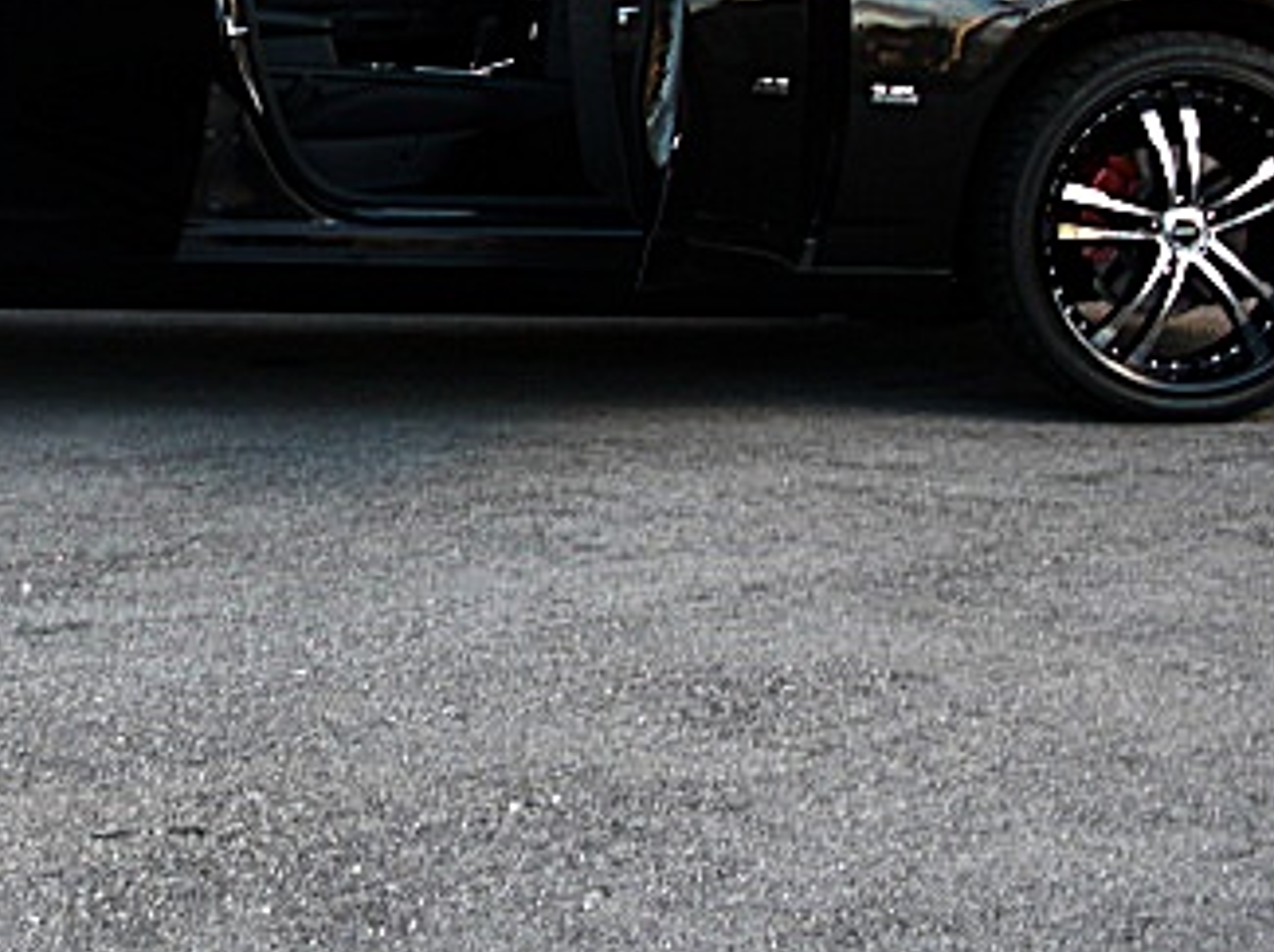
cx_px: 267
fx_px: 2610
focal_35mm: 71
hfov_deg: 26.9
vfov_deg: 20.3
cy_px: 125
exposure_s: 1/100
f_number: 2.8
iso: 200
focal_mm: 6.3
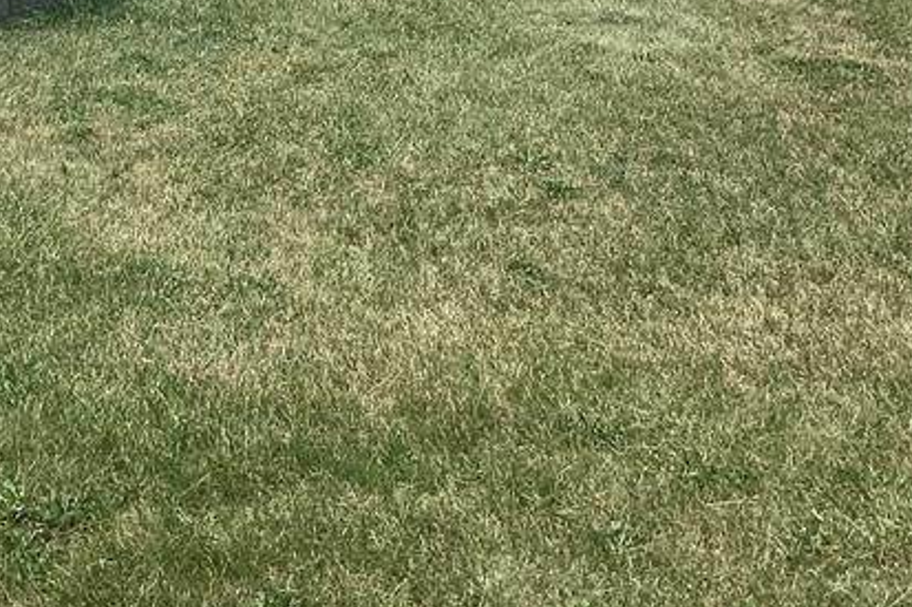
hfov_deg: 25.2
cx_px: 274
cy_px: -106
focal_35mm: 80
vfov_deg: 16.4
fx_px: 2026
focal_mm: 3.3
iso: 25
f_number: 2.4
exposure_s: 1/815
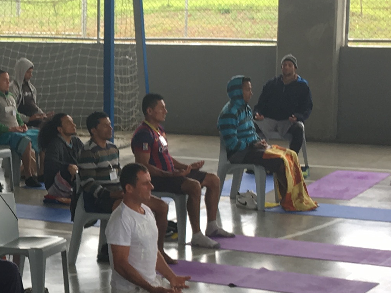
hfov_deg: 16.5
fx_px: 1310
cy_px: 240
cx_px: -22
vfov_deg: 12.7
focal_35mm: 116
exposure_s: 1/121
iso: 25
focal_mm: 4.15
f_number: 2.2
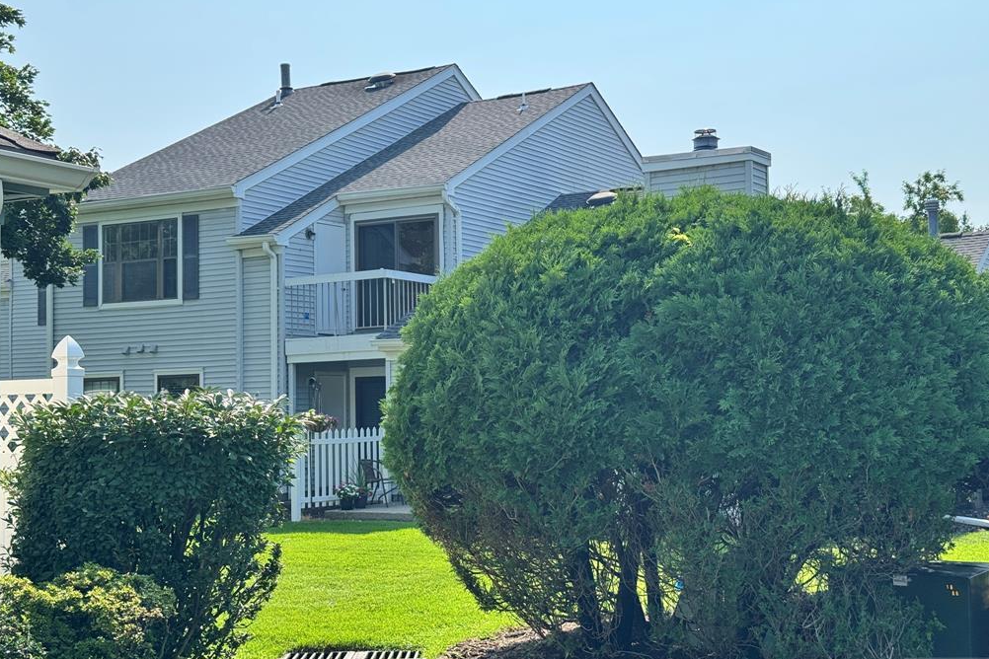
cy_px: 327
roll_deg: +1.0
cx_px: 498
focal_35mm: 51
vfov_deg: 26.5
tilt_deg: +3.1
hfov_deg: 38.9
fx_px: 1401
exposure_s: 1/3096
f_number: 1.78
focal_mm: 6.76
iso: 64
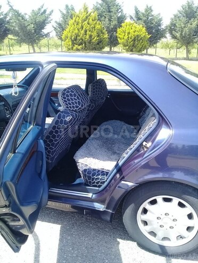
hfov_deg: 45.4
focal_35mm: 31
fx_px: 236
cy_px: 132
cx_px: 99
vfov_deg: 58.4
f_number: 2.2
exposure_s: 1/173
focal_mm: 3.3
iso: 50
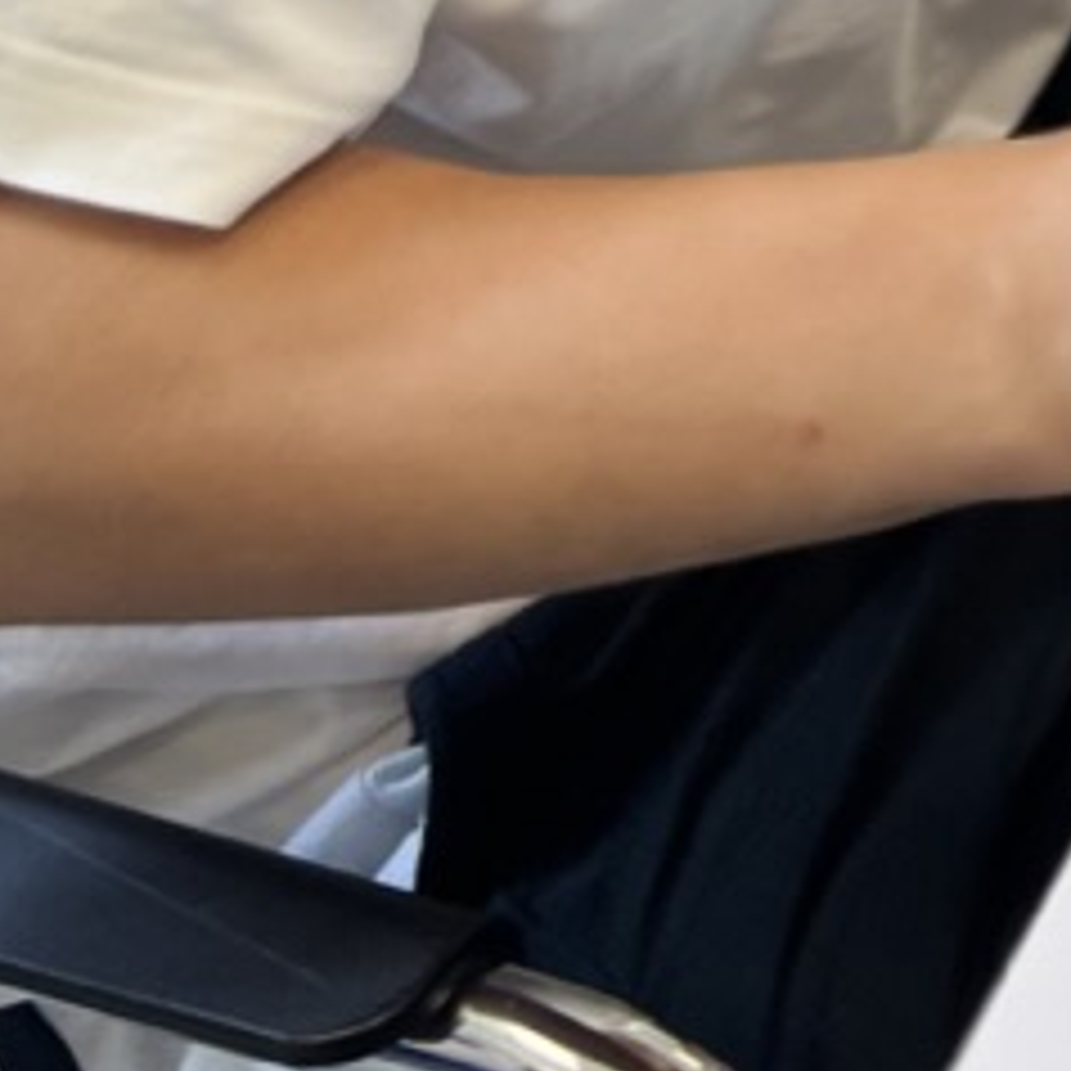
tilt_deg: -18.8
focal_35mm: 99
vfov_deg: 15.3
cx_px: 1568
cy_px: -832
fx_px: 3465
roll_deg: -0.9
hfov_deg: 16.2
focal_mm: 5.7
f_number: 1.5
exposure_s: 1/100
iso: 40
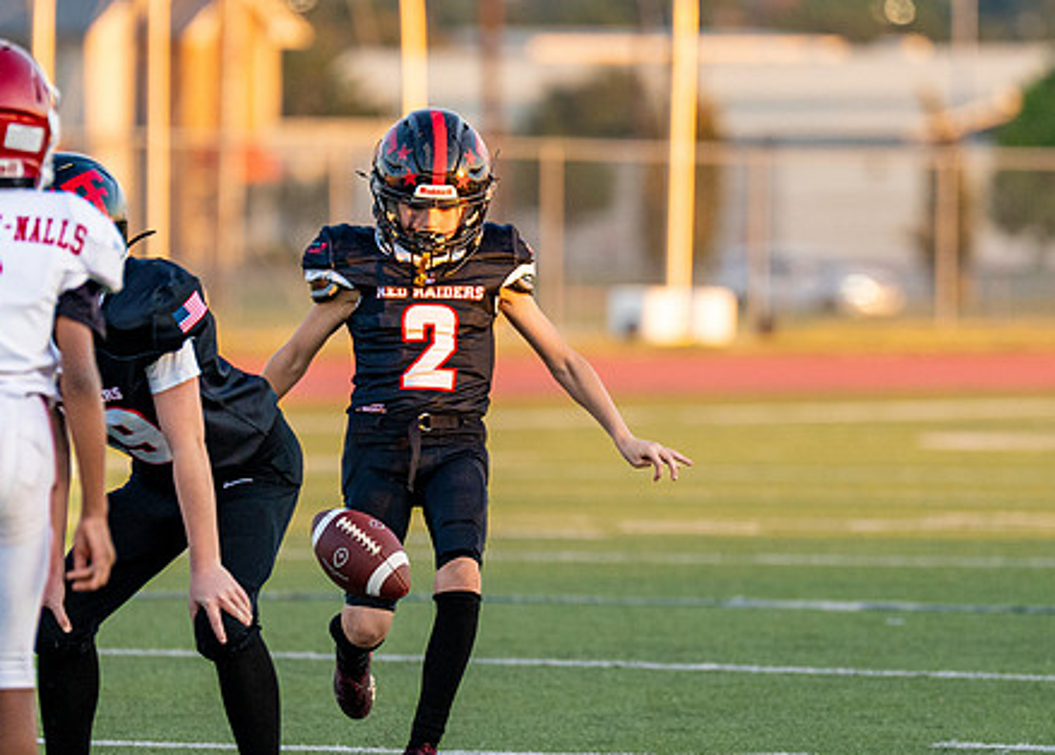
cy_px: 407
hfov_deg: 3.7
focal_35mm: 550
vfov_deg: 2.6
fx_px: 16487
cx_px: 512
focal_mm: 200
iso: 800
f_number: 2.8
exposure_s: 1/1250
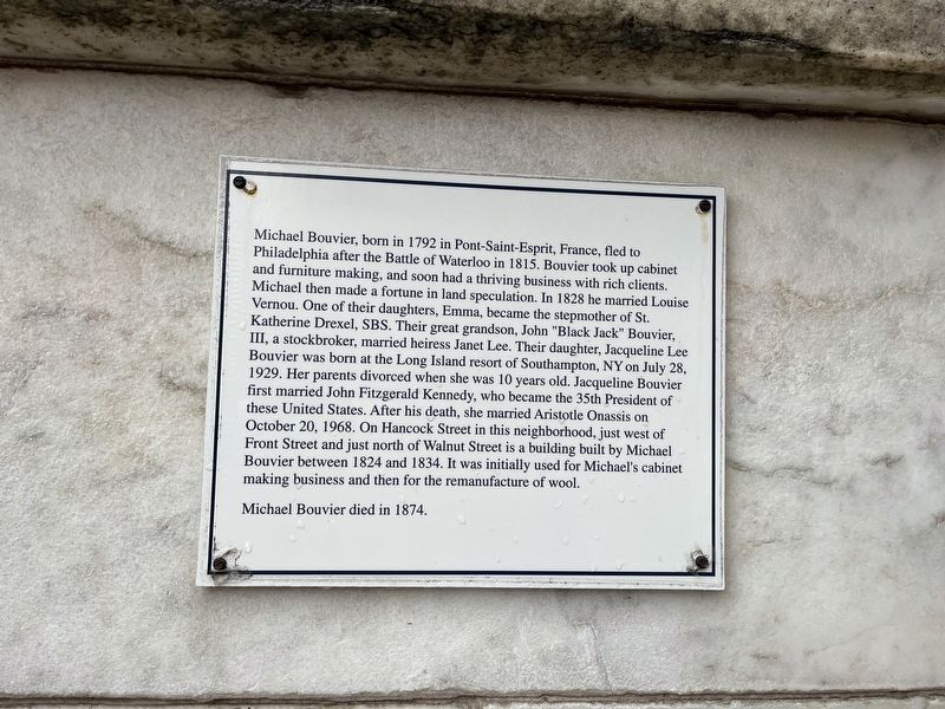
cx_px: 472
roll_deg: +0.1
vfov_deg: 53.1
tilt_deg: +3.4
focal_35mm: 26
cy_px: 354
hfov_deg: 67.3
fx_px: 710
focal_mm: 5.1
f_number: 1.6
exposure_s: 1/121
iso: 64
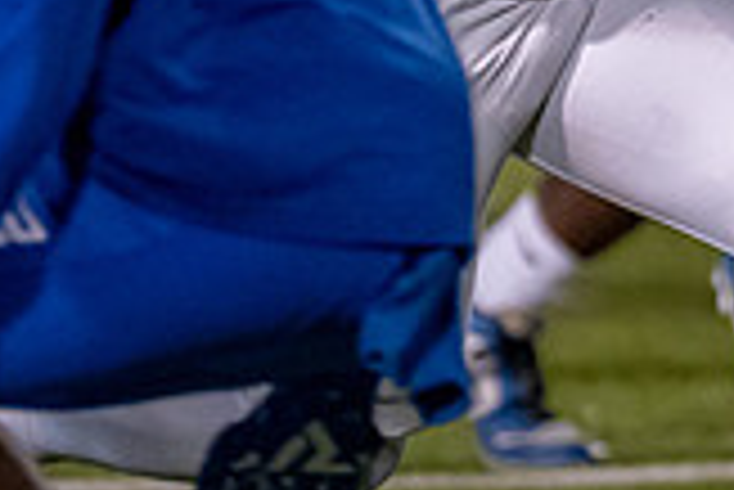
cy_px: -68
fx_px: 23937
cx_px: 670
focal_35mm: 1173
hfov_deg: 1.8
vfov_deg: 1.2
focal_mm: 185
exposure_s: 1/1000
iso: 3200
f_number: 2.8
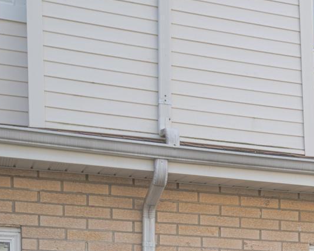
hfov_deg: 17.0
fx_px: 901
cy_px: 218
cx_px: 526
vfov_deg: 15.7
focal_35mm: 97
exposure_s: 1/8
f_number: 8
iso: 200
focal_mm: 27
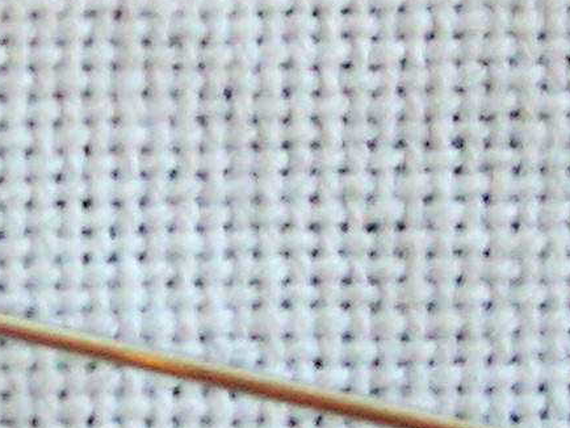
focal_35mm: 209
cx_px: -372
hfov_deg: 9.1
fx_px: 3443
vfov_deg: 7.1
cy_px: 188
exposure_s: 1/163
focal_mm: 5.8
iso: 200
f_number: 3
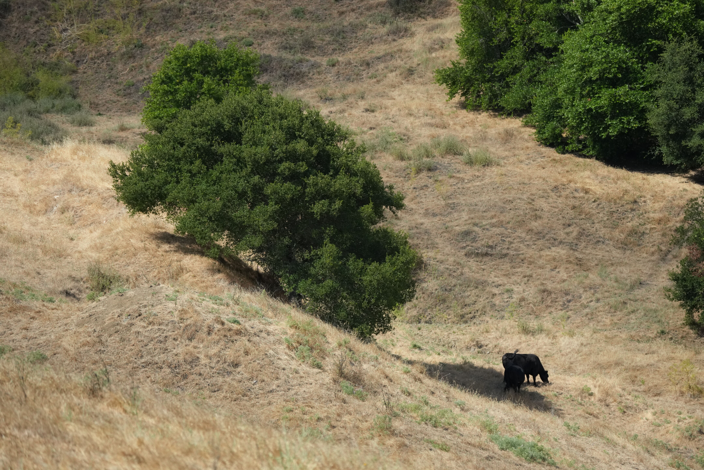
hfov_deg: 9.6
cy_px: 235
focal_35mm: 214
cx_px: 352
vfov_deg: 6.4
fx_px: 4185
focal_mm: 214
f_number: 6.3
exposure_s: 1/2000
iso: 1000
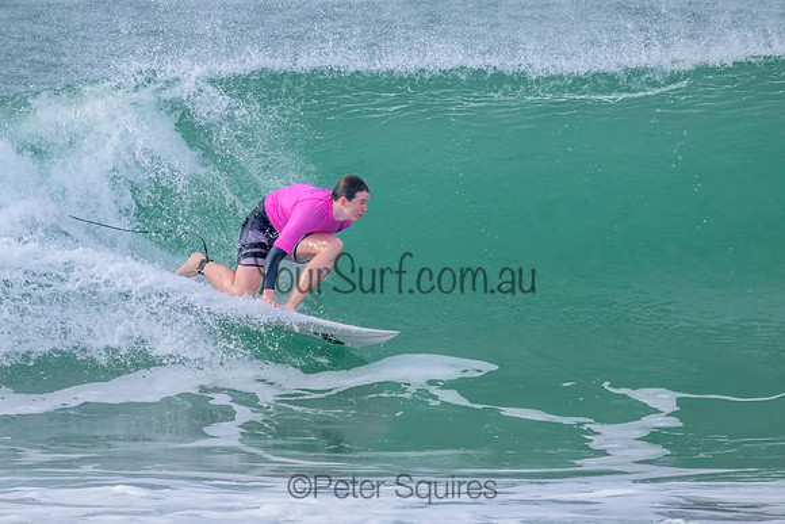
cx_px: 329
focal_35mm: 1101
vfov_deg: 1.2
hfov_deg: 1.9
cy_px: 211
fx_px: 24008
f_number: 11
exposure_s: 1/1600
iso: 1800
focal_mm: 800
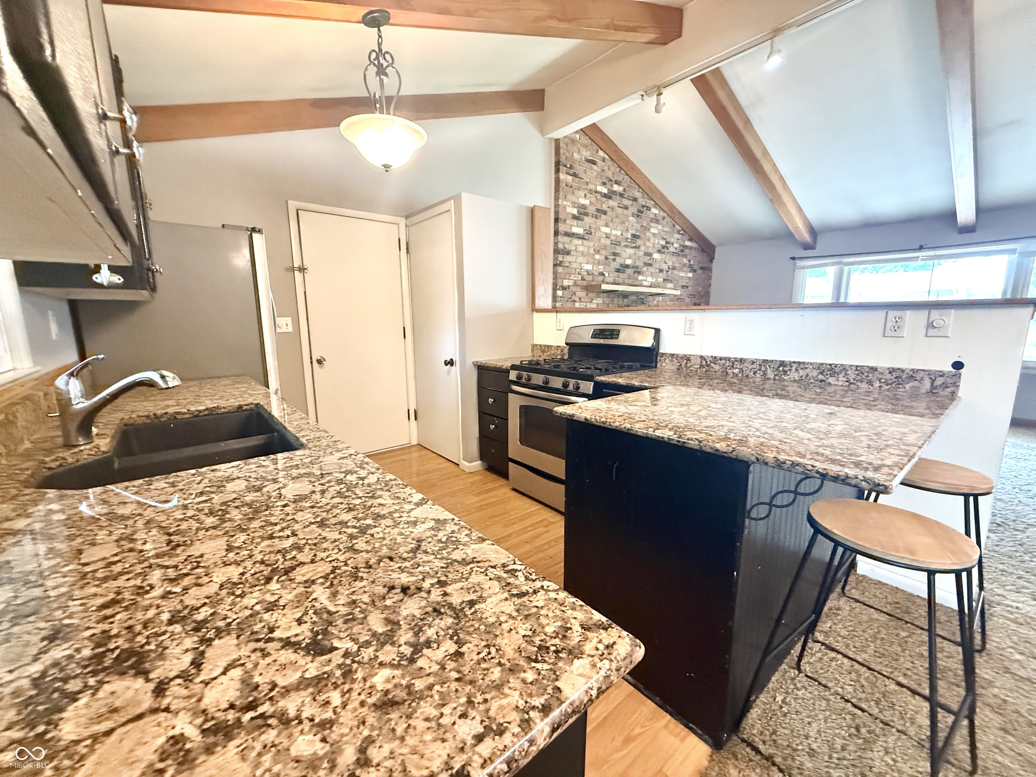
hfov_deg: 102.1
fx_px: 419
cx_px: 518
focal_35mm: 14
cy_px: 388
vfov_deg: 85.7
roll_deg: -0.2
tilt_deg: -8.9
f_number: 2.2
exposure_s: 1/60
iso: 800
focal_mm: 2.22
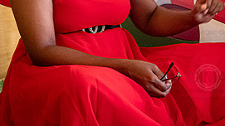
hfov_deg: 11.8
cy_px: -23
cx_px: 226
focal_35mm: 180
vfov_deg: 6.7
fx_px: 1073
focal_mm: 50
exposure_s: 1/125
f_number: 2.8
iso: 3200
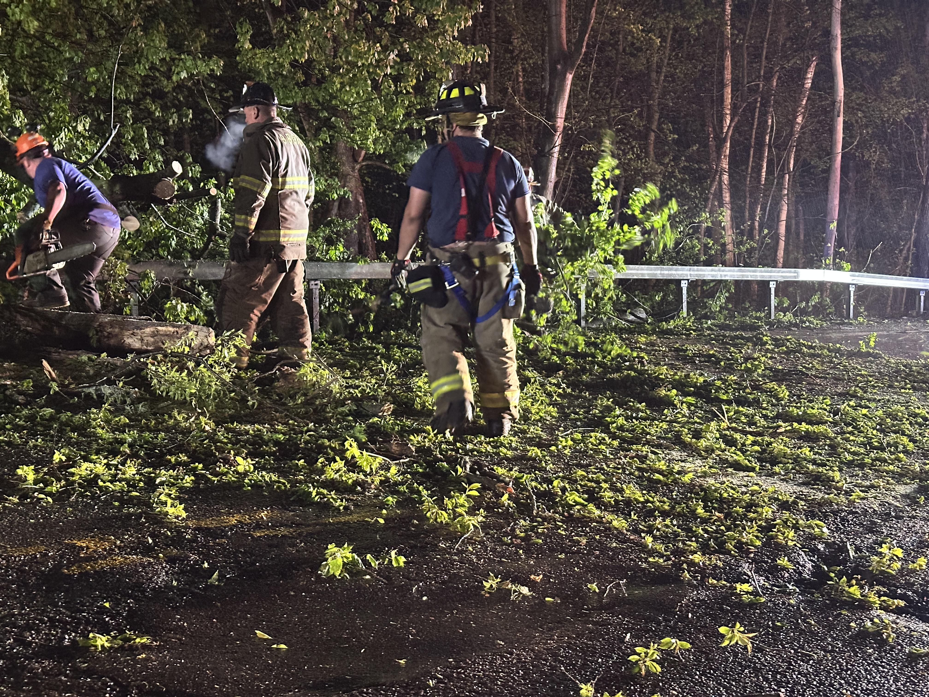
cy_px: 348
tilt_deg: -7.6
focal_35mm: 48
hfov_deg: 39.7
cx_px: 464
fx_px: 1288
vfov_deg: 30.3
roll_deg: +0.8
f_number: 1.78
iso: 500
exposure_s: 1/25
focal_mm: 6.86
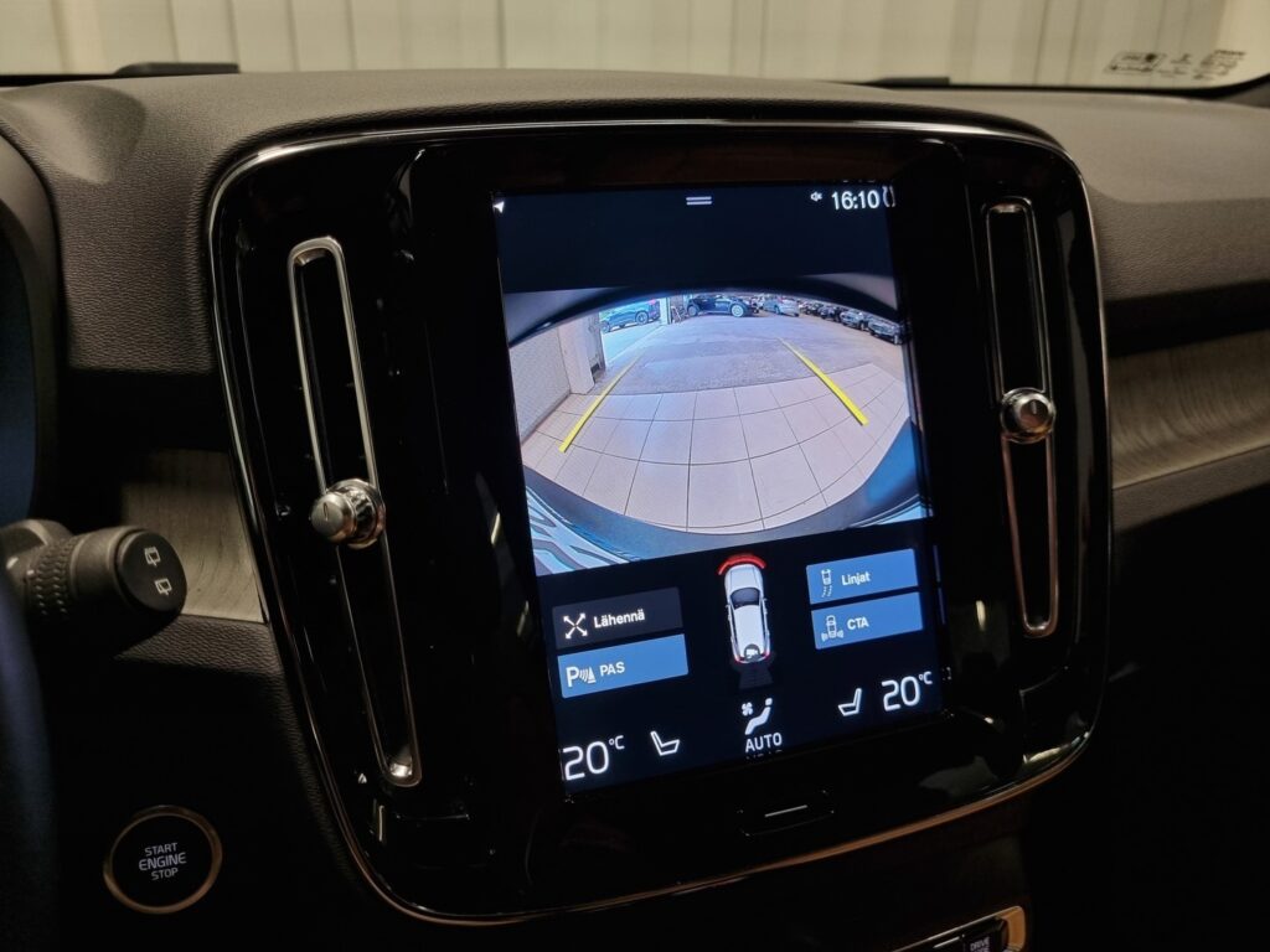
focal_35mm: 26
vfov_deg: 53.1
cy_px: 476
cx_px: 635
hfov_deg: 67.3
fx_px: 954
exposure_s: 1/100
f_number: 1.8
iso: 64
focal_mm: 5.4
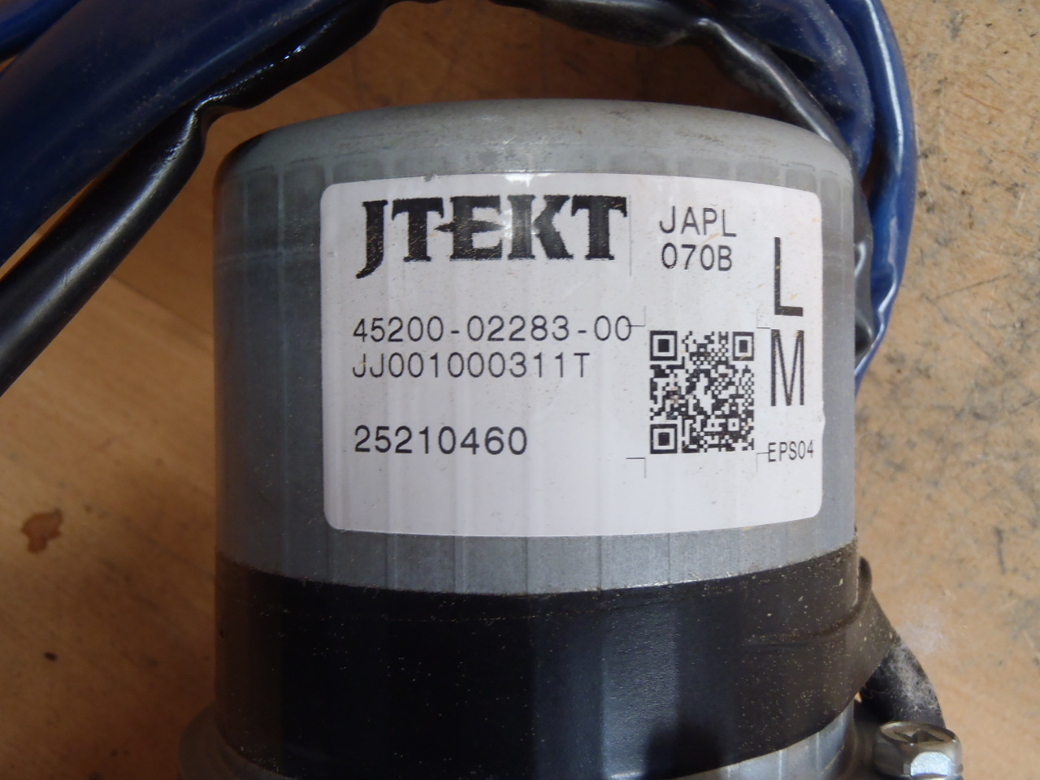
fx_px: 1112
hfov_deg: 50.1
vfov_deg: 38.7
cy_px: 390
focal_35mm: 37
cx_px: 520
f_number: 4.7
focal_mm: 6.64
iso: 200
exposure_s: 1/40
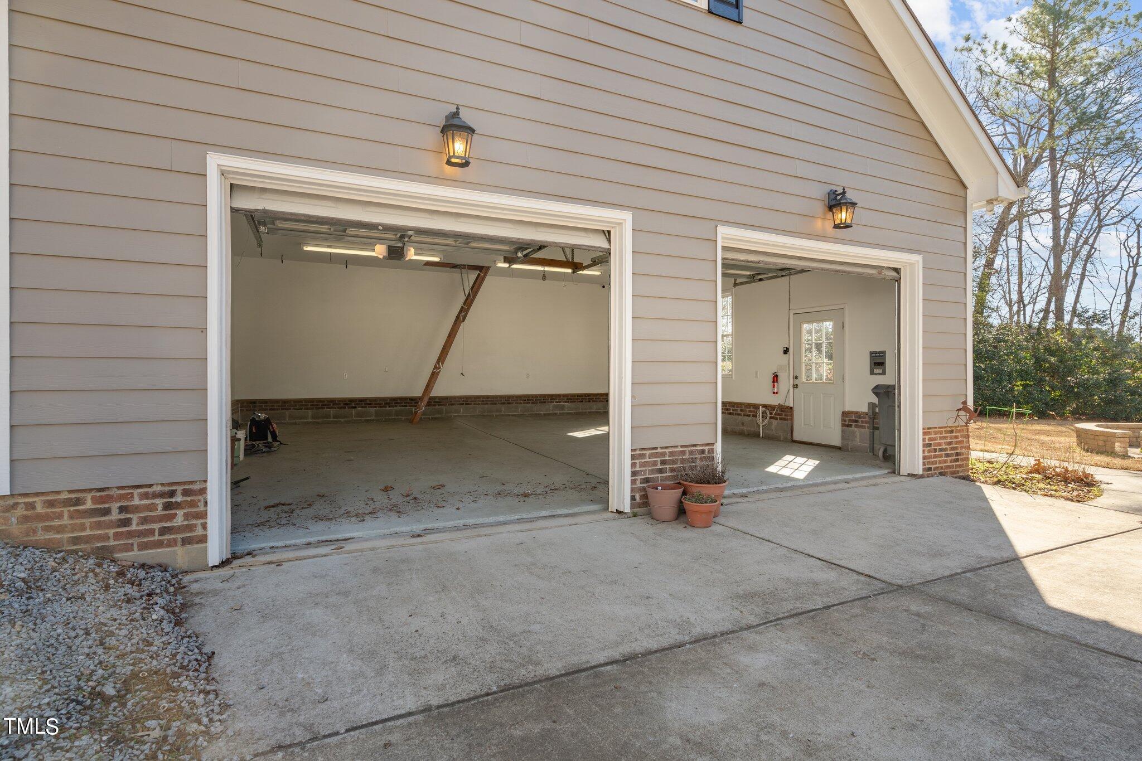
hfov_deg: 96.7
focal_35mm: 16
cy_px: 380
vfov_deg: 73.7
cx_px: 571
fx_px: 507
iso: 400
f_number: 8
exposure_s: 1/20
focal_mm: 16
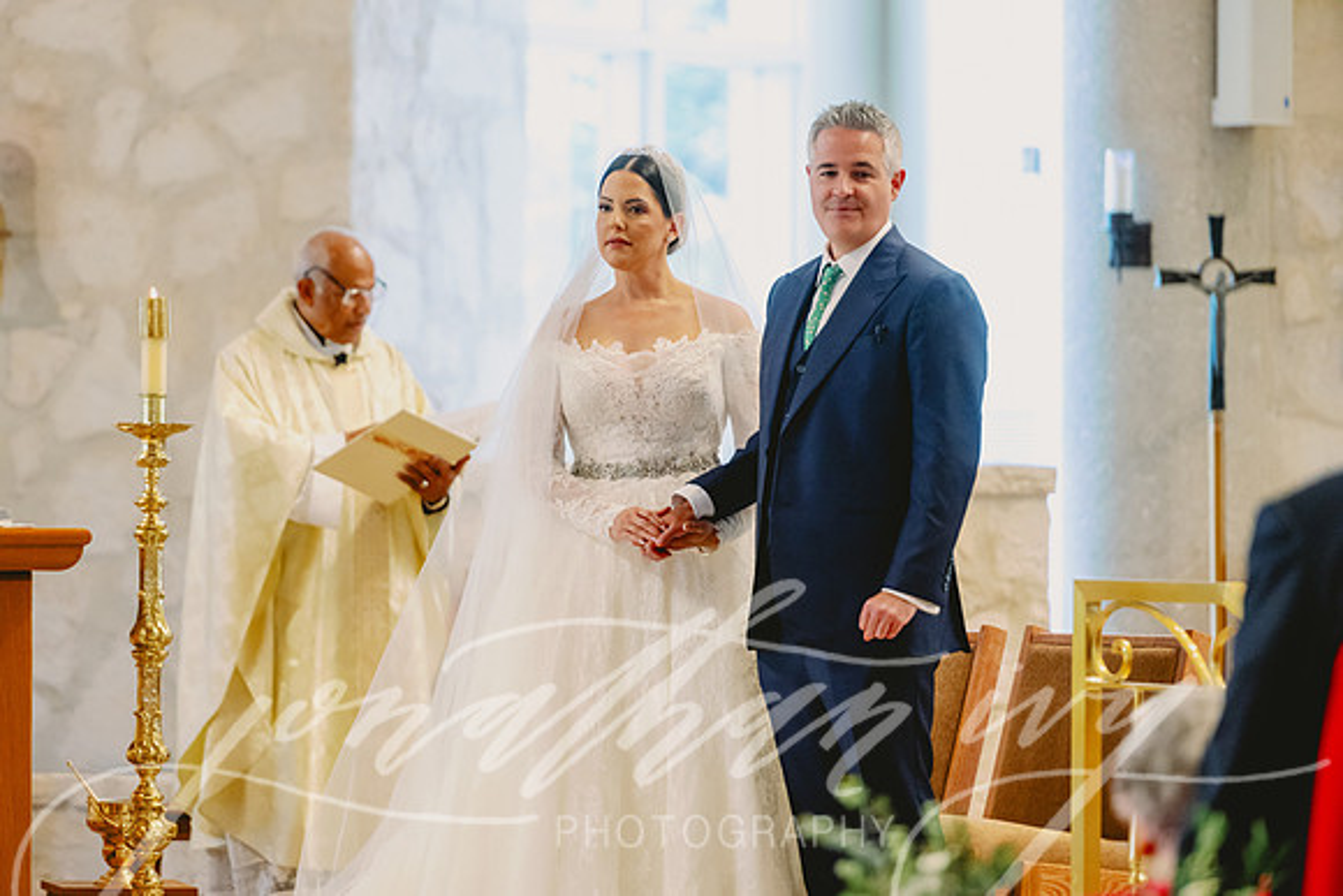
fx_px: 7463
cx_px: 672
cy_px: 448
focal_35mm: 200
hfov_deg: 10.3
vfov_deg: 6.9
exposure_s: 1/320
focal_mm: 200
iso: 2500
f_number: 2.8
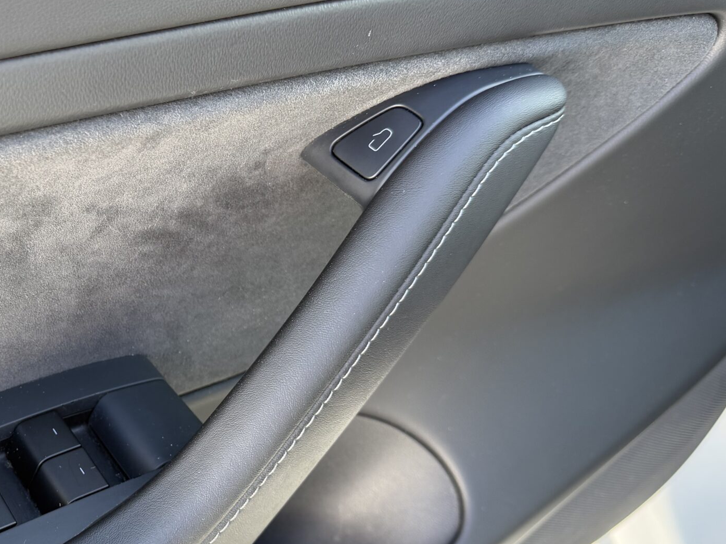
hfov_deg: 40.3
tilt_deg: -43.1
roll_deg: +4.5
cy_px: 330
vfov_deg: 32.8
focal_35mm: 44
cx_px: 97
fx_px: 923
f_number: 1.78
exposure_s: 1/178
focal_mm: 6.76
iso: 80
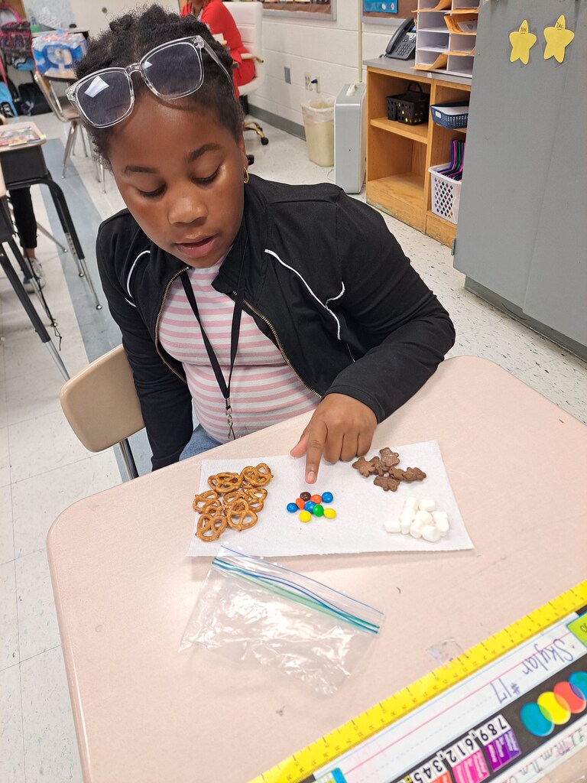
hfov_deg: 56.8
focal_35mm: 24
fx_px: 543
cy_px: 392
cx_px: 294
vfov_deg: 71.6
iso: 200
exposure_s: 1/60
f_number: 1.8
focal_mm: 5.23
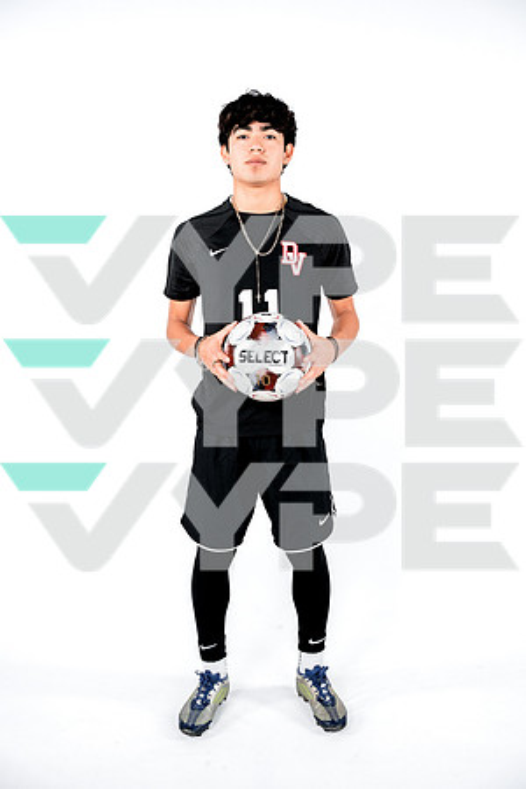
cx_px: 263
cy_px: 394
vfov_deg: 45.9
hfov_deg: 31.5
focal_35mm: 42
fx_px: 931
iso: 160
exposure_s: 1/250
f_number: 4.5
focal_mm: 42.5
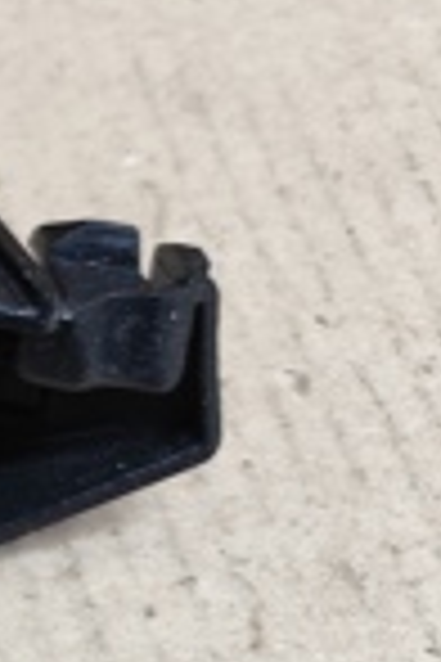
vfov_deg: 19.6
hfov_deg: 10.1
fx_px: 1911
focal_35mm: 104
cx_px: -846
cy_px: 363
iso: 400
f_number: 1.65
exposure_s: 1/100
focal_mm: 6.19
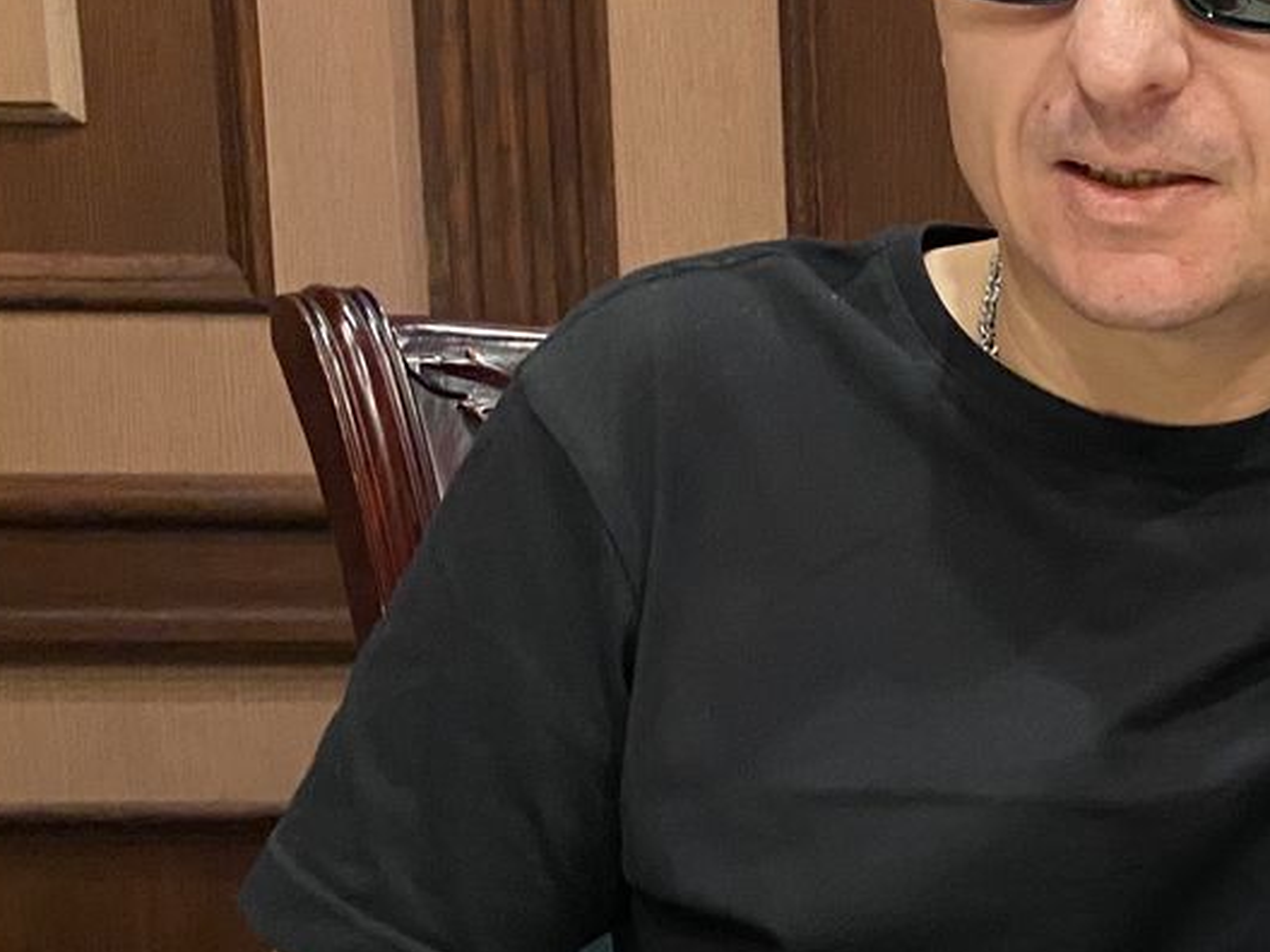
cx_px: 1494
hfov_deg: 27.0
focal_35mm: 64
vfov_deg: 22.9
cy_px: 528
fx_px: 2348
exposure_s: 1/30
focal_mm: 4.25
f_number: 1.8
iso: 640
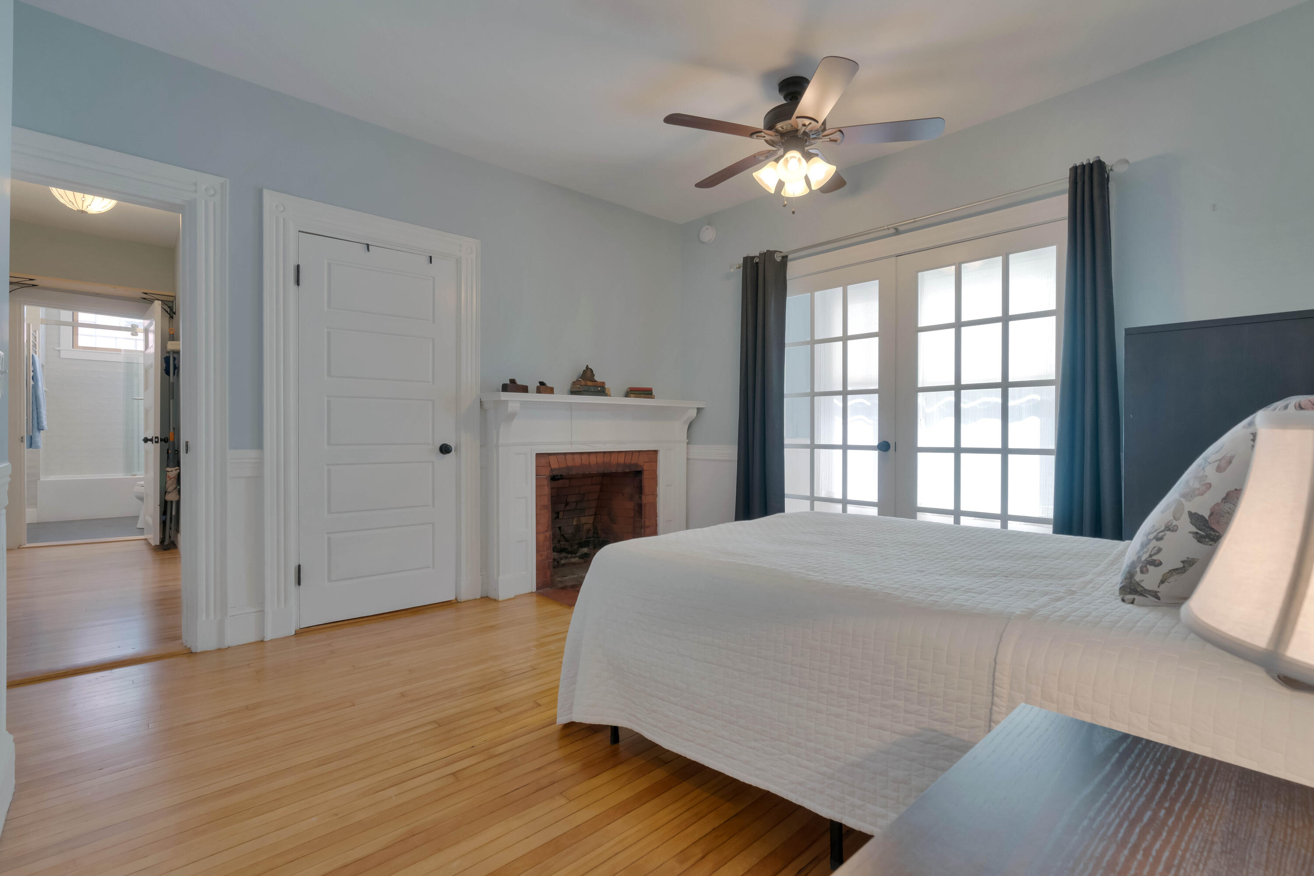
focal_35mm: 16
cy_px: 438
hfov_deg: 96.7
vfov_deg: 73.8
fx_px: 584
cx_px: 657
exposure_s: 1/200
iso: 800
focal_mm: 16
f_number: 8
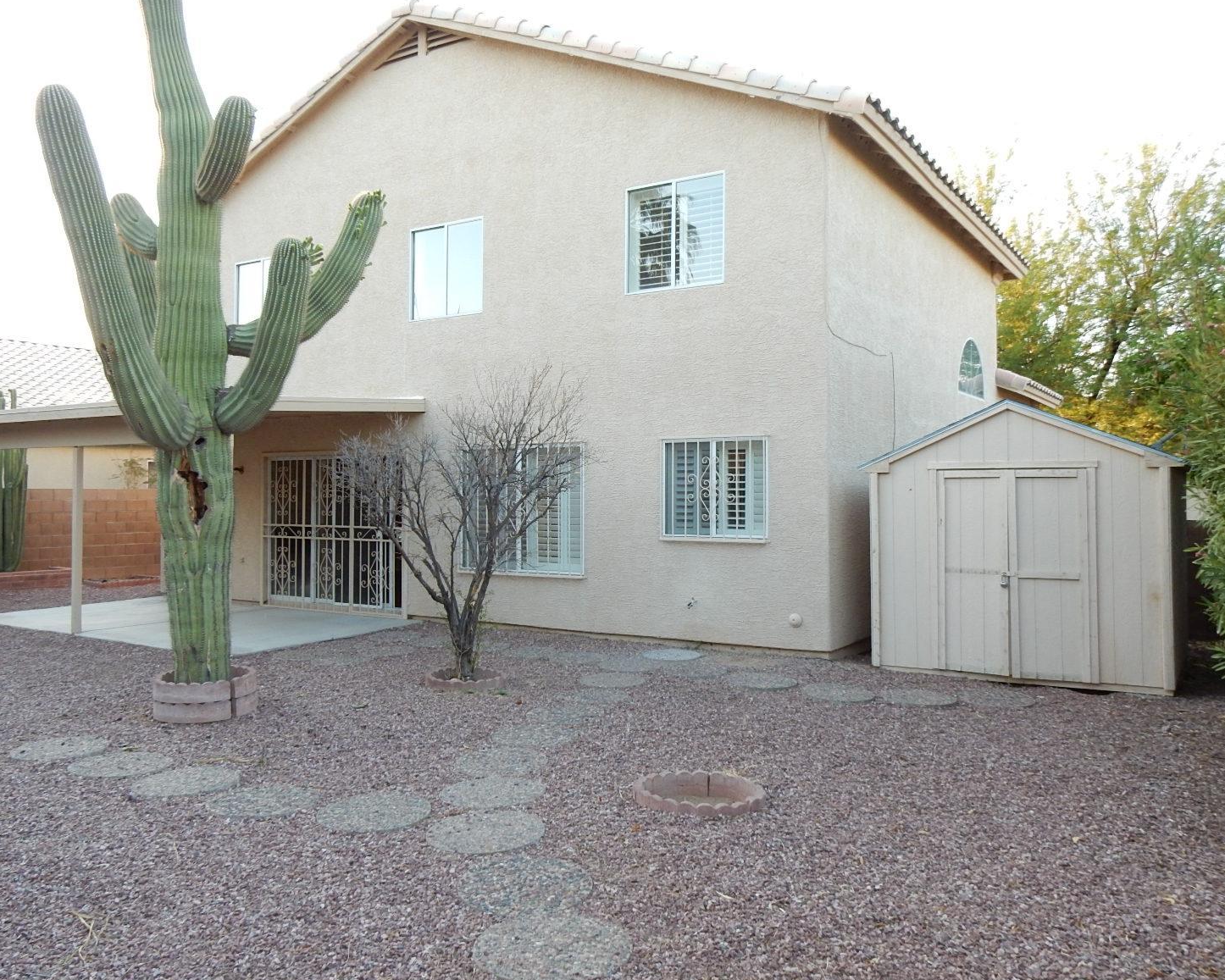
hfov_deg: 64.0
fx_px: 979
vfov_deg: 53.2
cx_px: 580
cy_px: 478
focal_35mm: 27
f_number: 3.7
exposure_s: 1/60
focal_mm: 4.5
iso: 180
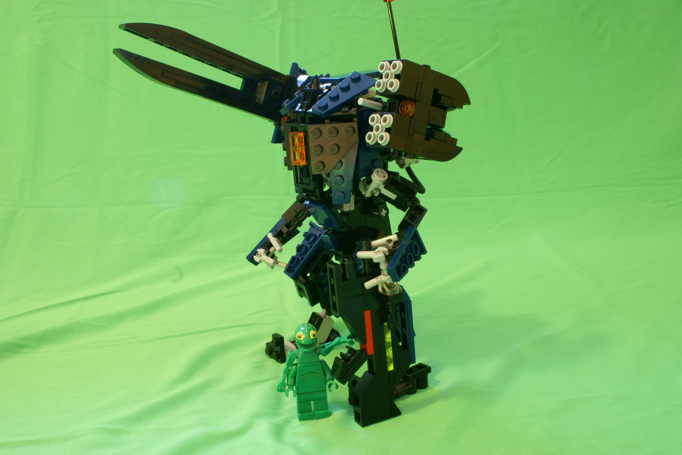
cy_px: 228
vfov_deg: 36.9
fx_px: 682
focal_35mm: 36
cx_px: 341
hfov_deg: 53.1
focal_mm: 24
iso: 100
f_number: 22
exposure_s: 30
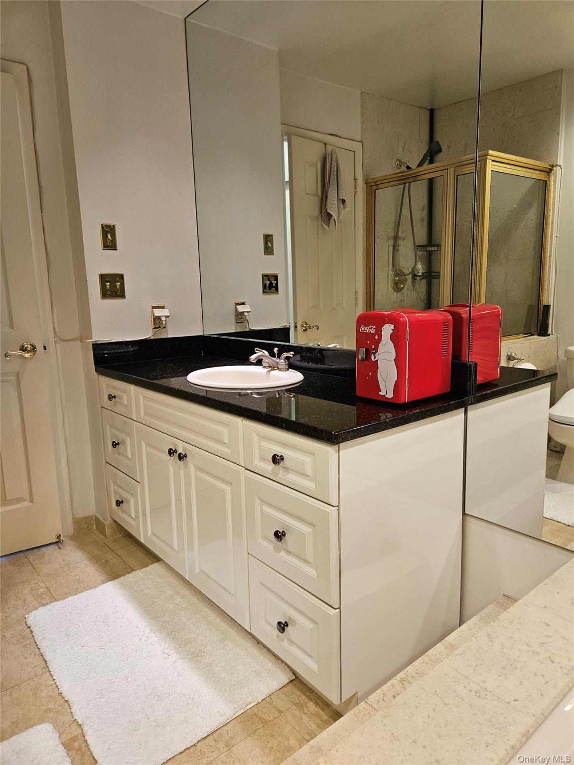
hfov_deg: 58.9
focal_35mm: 23
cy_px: 382
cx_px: 287
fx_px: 509
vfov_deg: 73.9
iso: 250
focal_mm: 5.4
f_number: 1.8
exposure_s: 1/120
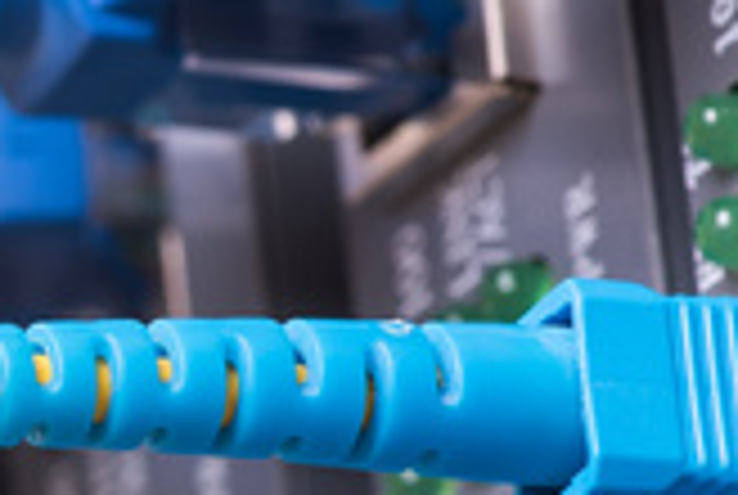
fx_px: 11131
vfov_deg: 2.5
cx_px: -148
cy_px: 518
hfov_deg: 3.8
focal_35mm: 542
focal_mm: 105
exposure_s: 1/200
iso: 100
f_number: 11
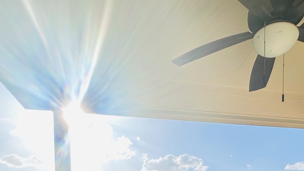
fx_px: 258
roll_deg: +0.3
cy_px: 231
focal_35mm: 32
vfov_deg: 28.7
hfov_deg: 60.8
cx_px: 170
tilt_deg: -3.1
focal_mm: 2.22
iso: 50
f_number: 2.2
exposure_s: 1/1043
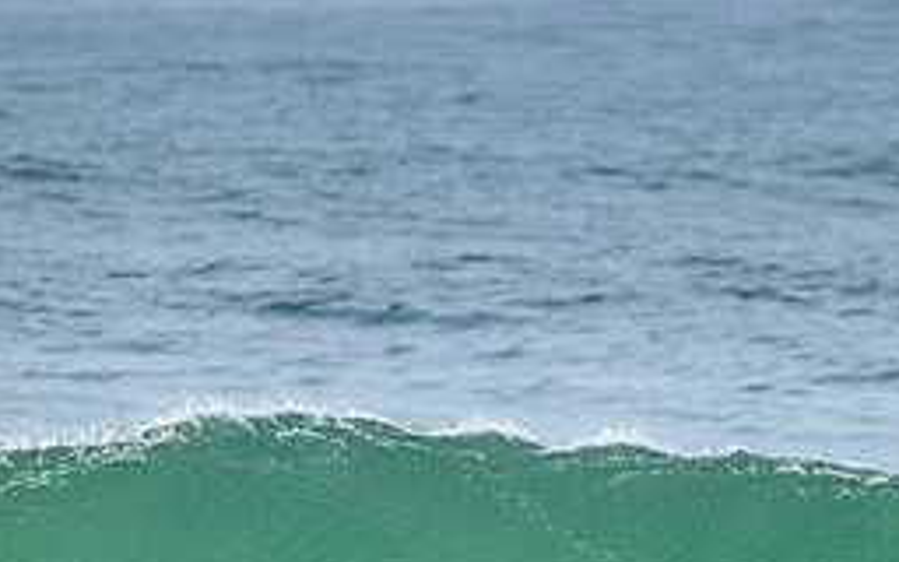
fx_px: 33394
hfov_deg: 1.5
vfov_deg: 1.0
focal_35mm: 1363
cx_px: 615
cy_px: 648
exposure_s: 1/2500
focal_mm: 590
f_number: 11
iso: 1100
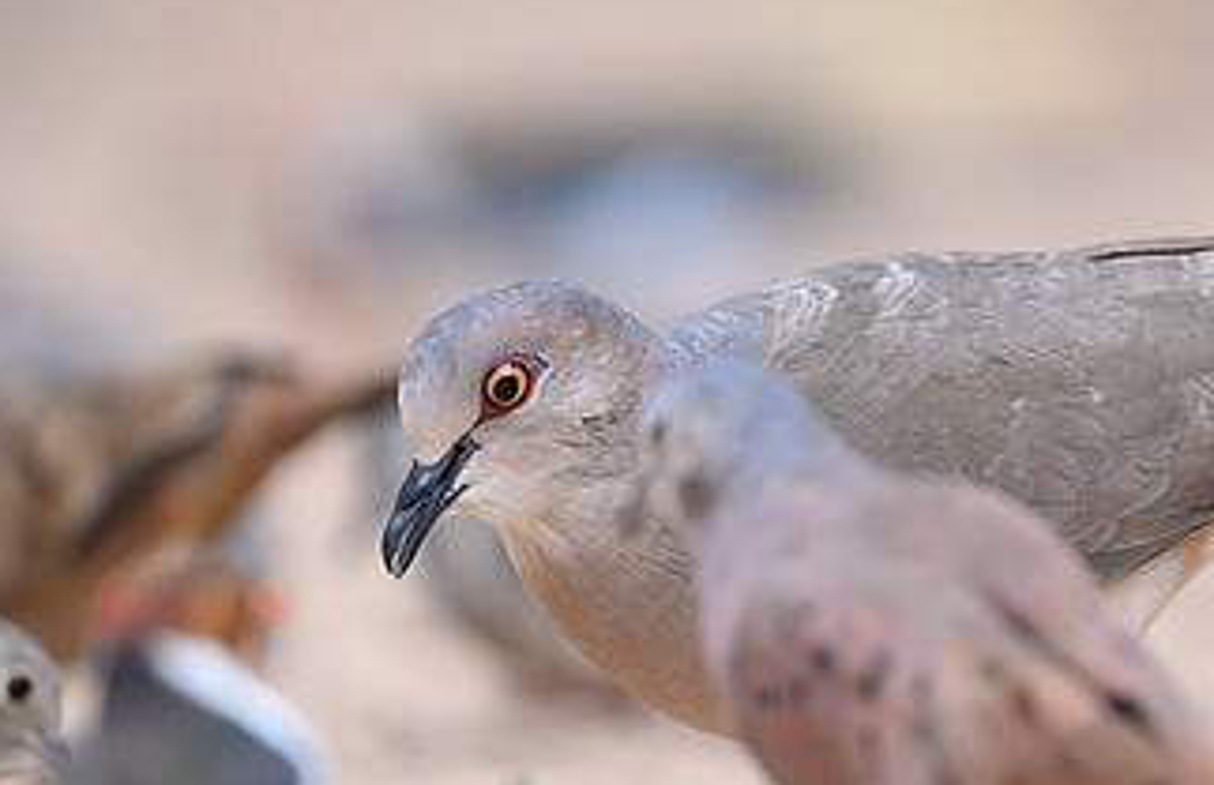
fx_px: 34286
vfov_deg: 1.3
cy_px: 488
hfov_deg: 2.0
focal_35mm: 1026
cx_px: 1036
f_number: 4
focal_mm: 500
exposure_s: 1/500
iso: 2500
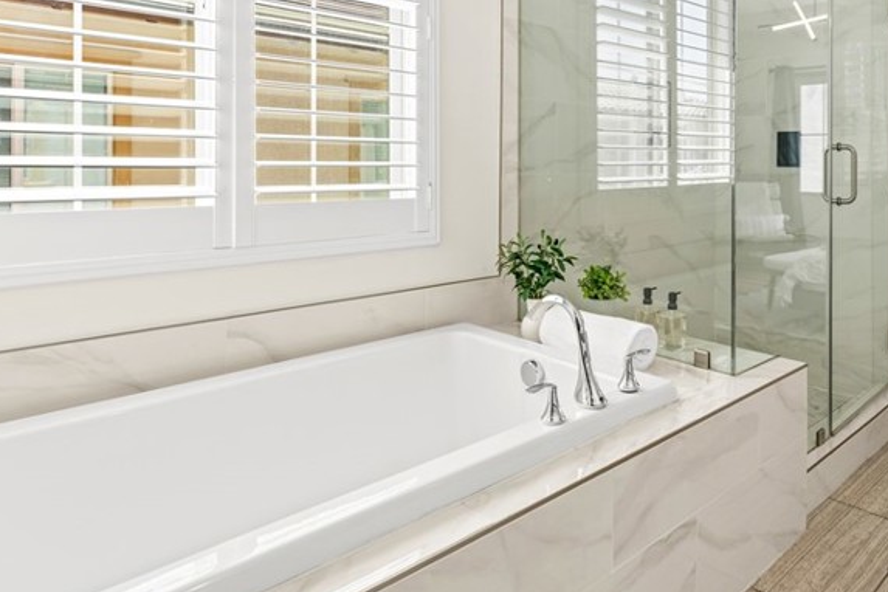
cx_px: 609
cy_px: 170
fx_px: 617
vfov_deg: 49.8
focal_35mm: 25
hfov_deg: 69.0
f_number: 6.3
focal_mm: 14
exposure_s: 1/15
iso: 250
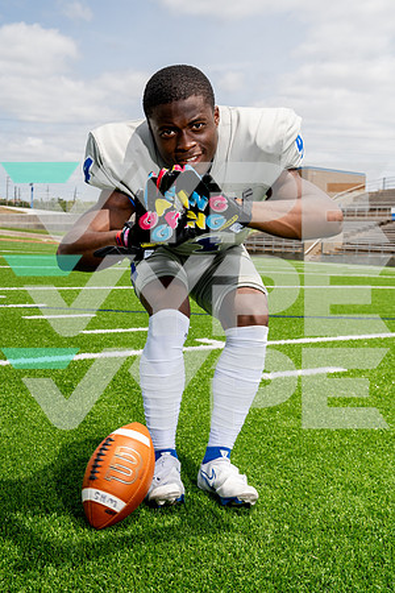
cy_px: 296
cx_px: 198
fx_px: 790
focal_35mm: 48
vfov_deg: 41.1
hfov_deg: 28.1
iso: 100
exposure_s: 1/250
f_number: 8
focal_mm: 48
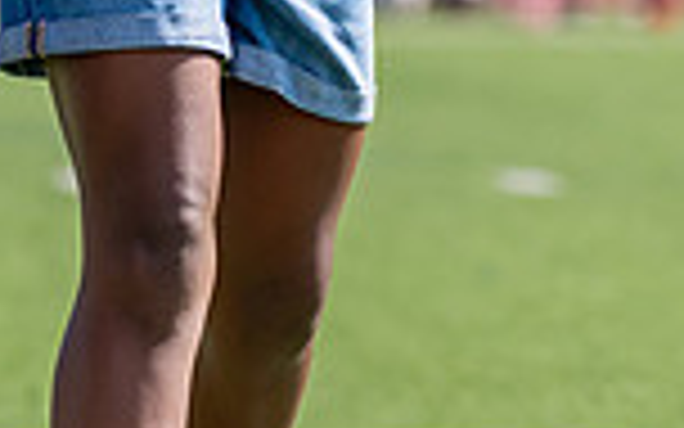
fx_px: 11427
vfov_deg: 2.1
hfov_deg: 3.4
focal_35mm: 613
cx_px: 269
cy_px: -420
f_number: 2.8
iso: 250
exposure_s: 1/4000
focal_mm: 108
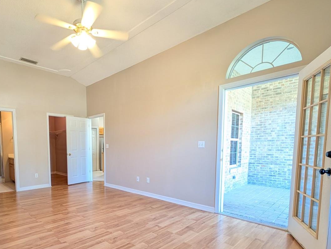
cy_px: 162
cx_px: 114
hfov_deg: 85.1
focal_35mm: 18
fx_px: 172
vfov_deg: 70.0
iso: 374
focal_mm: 2.02
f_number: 1.7
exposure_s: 1/100
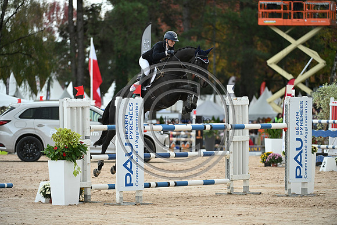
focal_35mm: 240
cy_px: 112
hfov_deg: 8.6
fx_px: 2247
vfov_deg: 5.7
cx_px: 168
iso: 1600
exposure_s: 1/1250
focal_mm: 240
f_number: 4.5
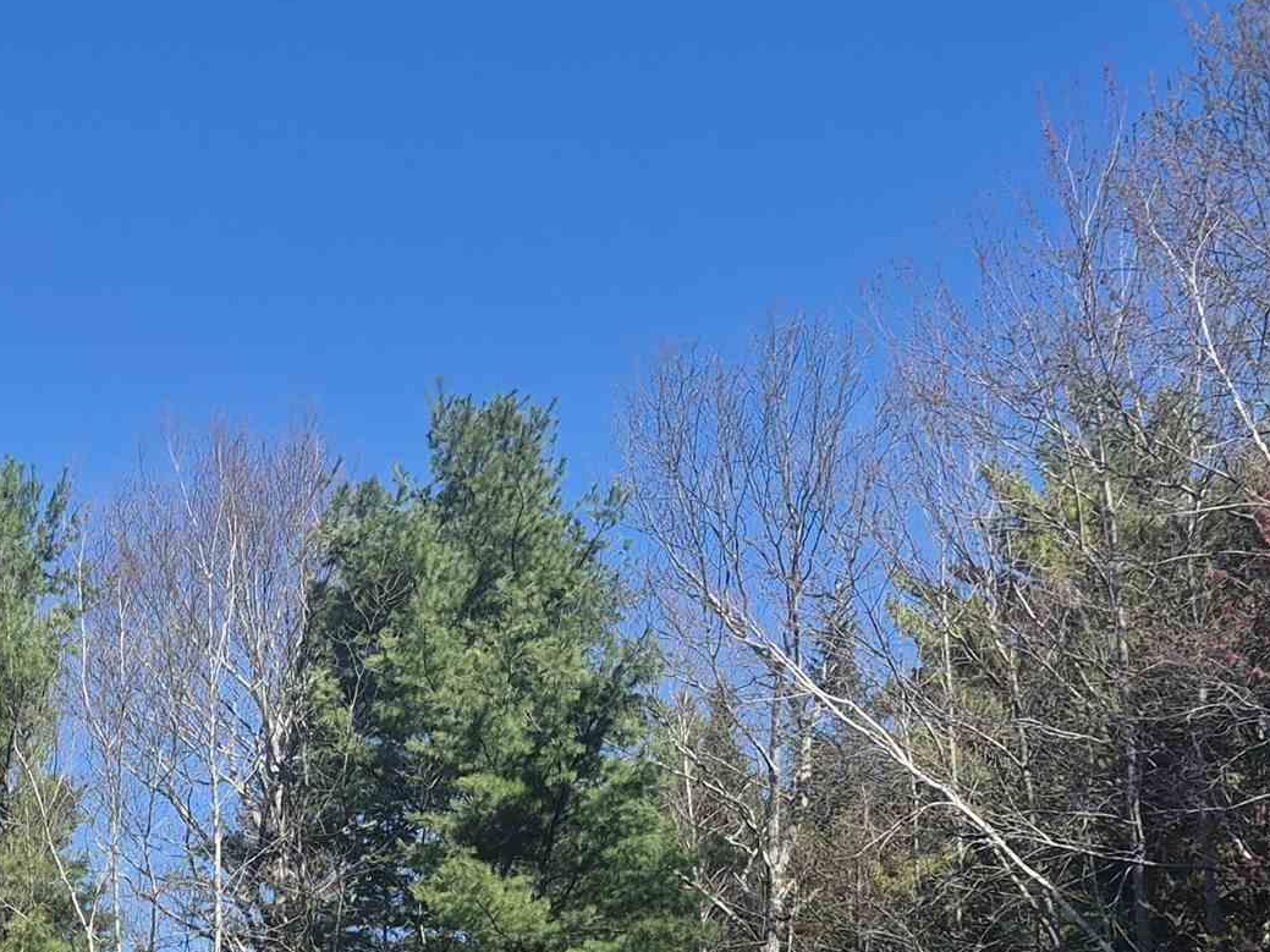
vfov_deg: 19.2
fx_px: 2495
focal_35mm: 68
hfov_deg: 27.0
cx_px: -6
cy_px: 1391
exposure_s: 1/1348
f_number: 1.8
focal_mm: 5.4
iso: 25
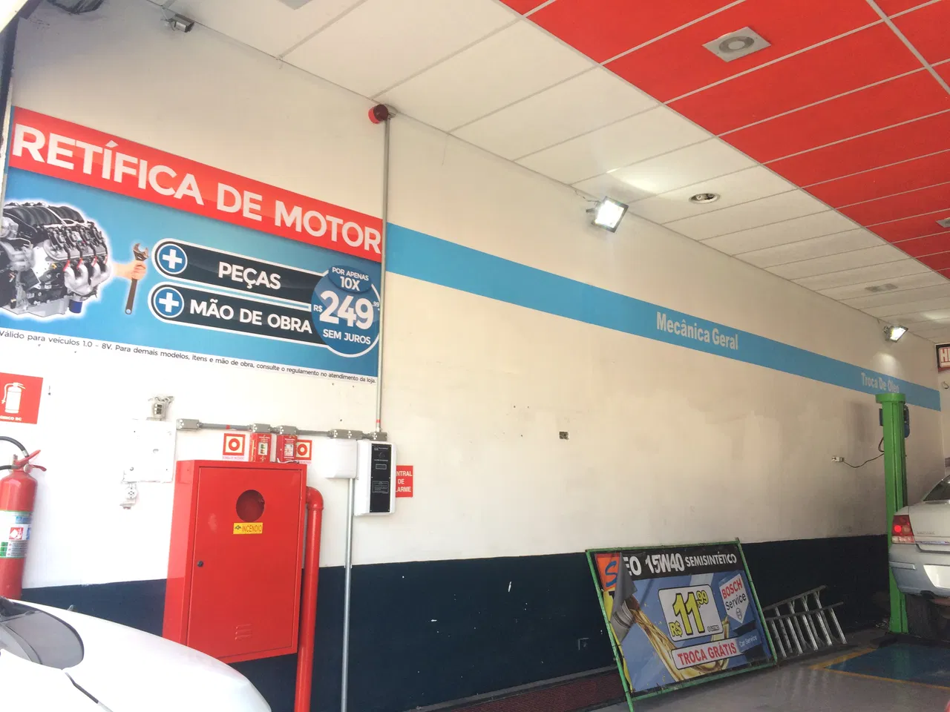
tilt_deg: +7.8
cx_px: 475
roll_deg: -1.4
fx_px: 796
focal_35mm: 29
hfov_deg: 61.7
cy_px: 356
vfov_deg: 48.2
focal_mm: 4.15
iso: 50
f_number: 2.2
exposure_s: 1/120
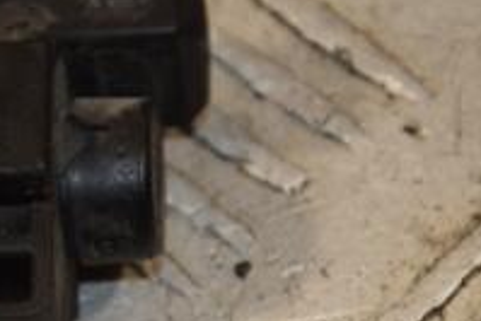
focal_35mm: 475
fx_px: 6344
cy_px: 162
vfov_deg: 2.9
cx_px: -70
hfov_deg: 4.3
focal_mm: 105
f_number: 7.1
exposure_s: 1/200
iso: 800
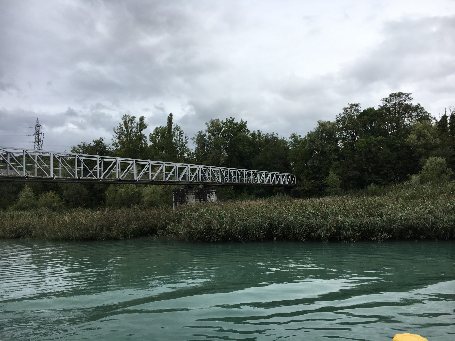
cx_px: 228
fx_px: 381
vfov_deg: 48.2
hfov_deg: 61.7
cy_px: 170
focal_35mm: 29
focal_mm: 4.15
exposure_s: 1/1282
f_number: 2.2
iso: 25
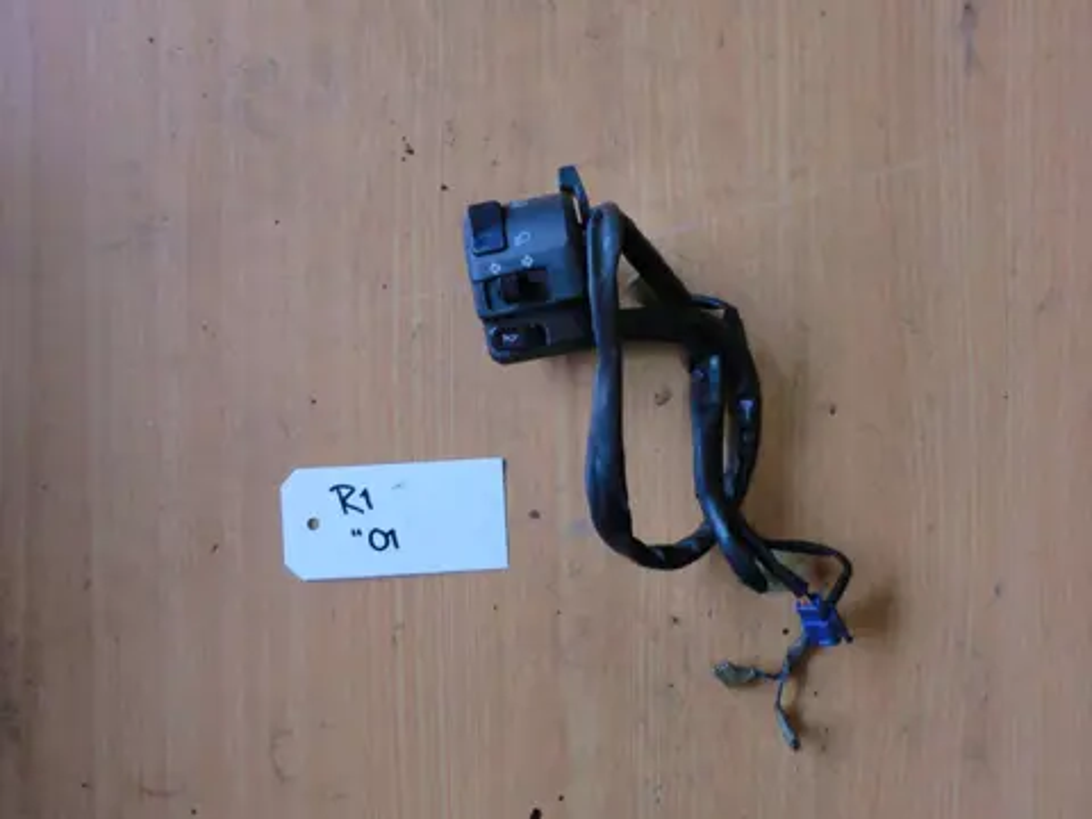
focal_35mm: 27
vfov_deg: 51.4
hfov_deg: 65.3
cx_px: 546
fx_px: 852
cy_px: 410
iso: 64
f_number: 3.2
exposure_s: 1/60
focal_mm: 4.9
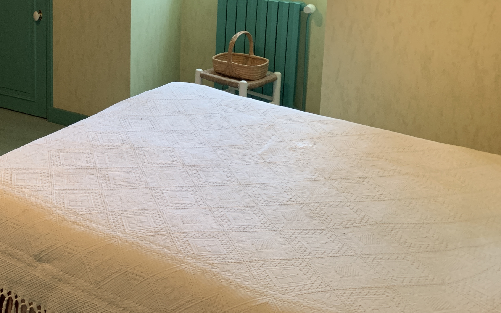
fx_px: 655
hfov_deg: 39.4
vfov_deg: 25.7
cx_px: 69
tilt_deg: -11.1
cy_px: 10
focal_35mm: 48
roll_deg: +0.2
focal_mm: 4.25
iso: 160
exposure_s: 1/50
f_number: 1.8
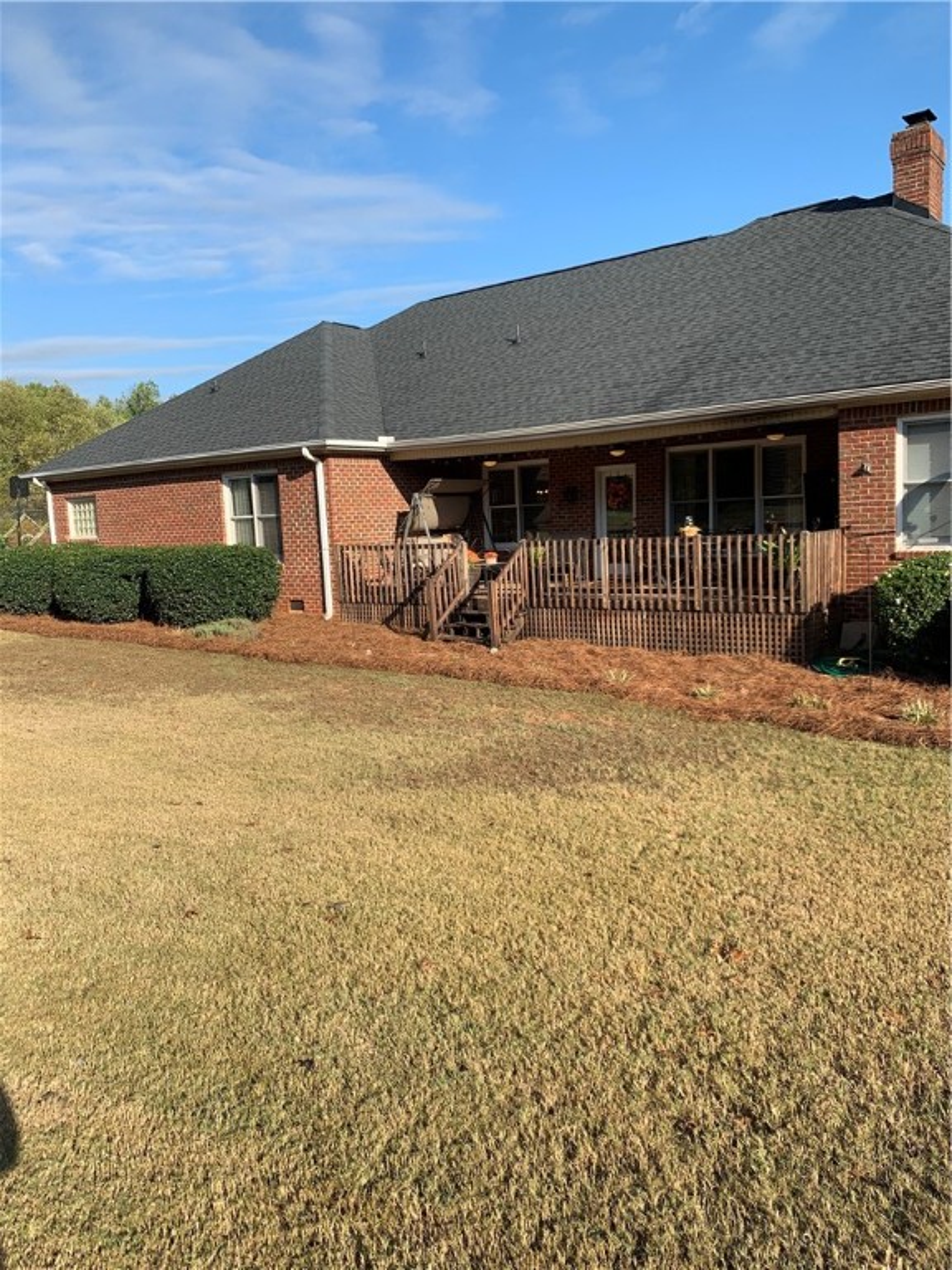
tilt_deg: -5.9
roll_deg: +3.5
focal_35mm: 26
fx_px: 953
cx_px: 476
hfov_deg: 53.1
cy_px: 635
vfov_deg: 67.3
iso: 25
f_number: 1.8
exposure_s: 1/1427
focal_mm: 4.25
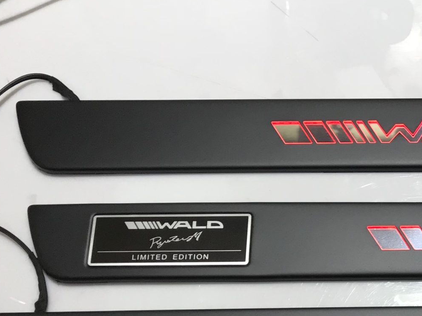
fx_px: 878
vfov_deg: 19.5
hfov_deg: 24.7
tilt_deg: -70.6
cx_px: 496
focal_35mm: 72
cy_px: 354
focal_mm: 3.99
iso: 40
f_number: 1.8
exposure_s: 1/100
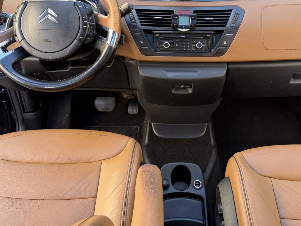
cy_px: 87
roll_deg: +2.8
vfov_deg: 40.5
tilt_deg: -30.8
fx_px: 304
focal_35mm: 35
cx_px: 168
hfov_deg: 52.5
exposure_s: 1/121
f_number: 1.78
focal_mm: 6.76
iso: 64
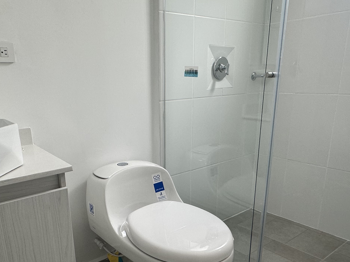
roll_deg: +2.0
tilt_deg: -16.2
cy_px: 165
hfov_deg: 59.6
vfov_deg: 46.3
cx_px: 144
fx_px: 303
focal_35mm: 30
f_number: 2.2
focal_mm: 2.22
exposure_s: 1/120
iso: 100
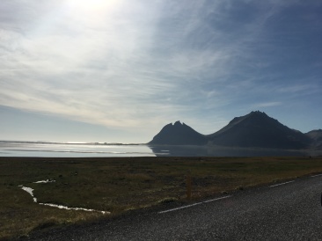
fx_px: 270
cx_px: 161
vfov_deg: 48.2
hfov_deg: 61.7
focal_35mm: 29
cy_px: 120
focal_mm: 4.15
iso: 25
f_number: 2.2
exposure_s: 1/8547
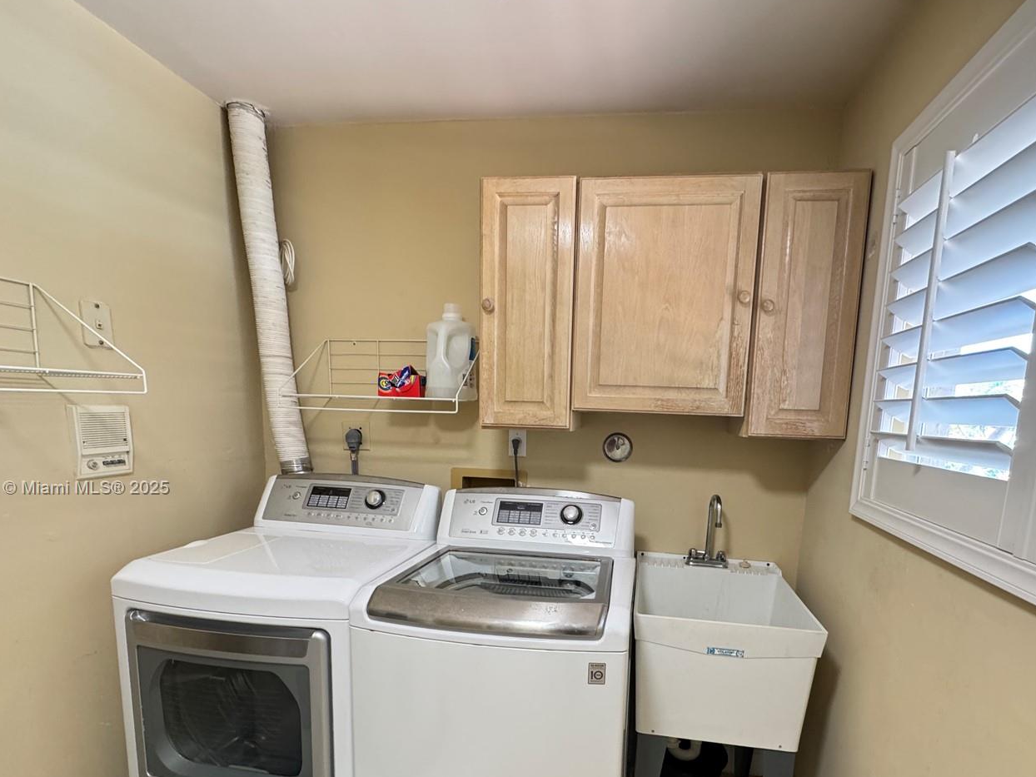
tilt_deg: -8.3
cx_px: 569
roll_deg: -2.3
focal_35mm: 18
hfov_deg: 87.5
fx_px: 539
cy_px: 489
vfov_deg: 70.4
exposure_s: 1/60
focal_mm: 2.22
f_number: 2.2
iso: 320
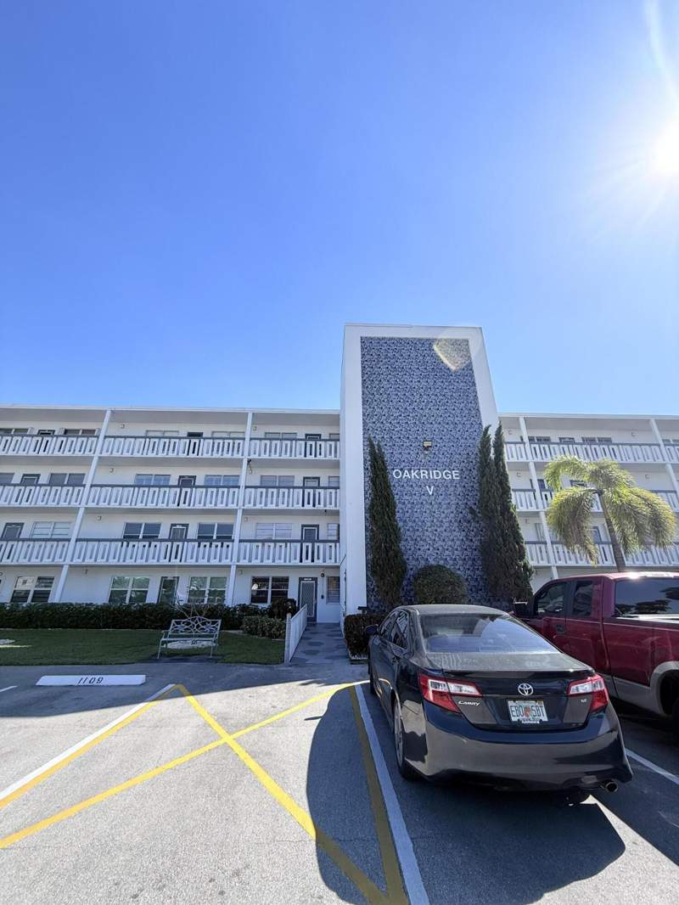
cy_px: 452
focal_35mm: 14
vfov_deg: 102.1
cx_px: 340
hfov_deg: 85.7
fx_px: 366
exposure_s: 1/1235
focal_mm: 2.22
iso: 50
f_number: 2.2
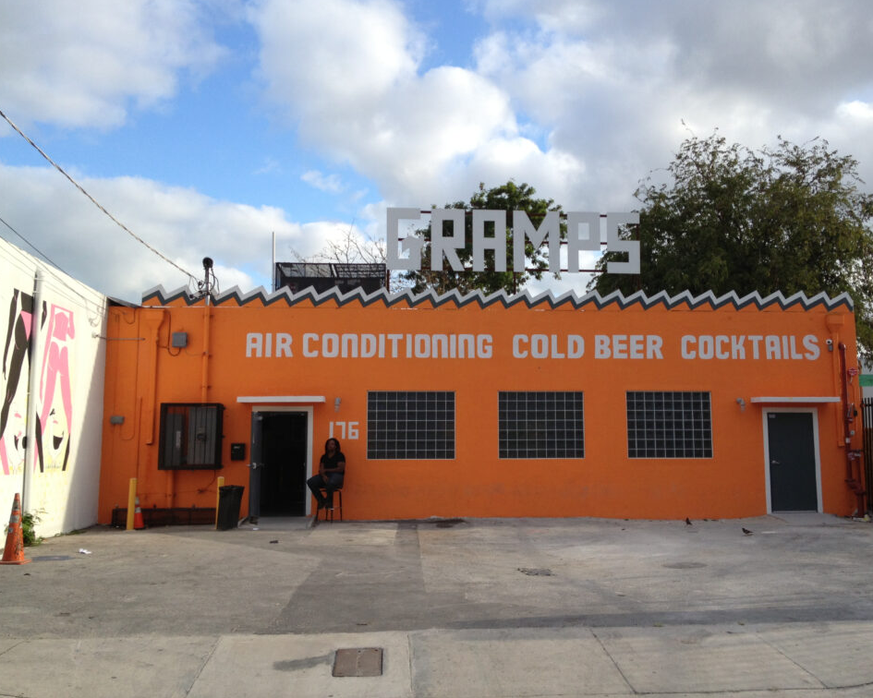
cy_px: 344
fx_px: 956
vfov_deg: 40.1
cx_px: 467
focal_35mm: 37
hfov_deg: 49.0
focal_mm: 4.28
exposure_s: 1/726
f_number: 2.4
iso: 50
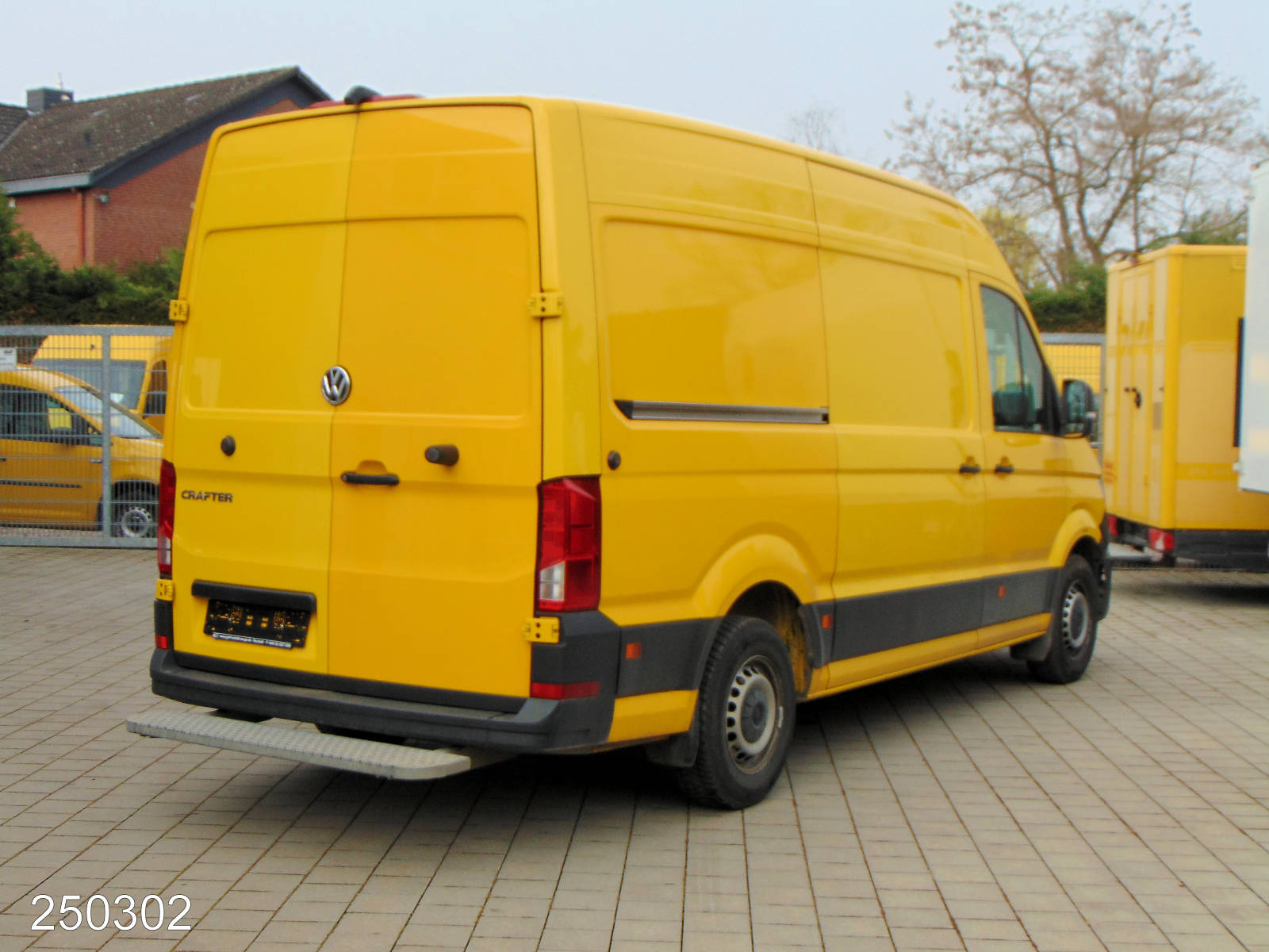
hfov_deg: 38.2
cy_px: 476
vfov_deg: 29.1
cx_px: 634
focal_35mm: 50
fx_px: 1833
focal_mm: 9
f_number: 3.5
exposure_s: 1/500
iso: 80
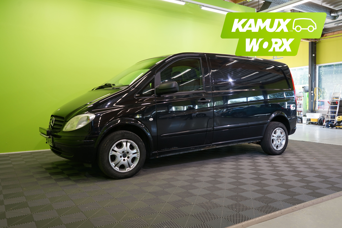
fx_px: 285
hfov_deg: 61.9
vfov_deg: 43.6
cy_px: 114
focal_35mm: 30
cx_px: 171
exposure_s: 1/30
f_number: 5
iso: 400
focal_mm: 30
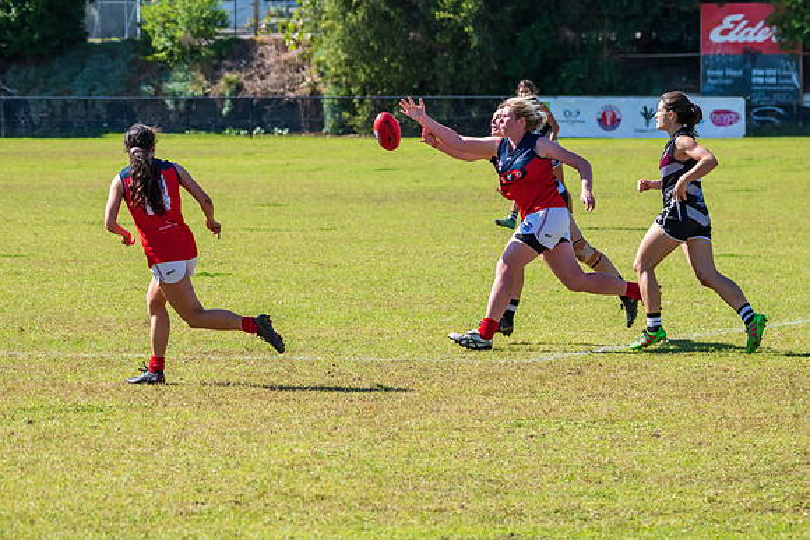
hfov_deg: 8.4
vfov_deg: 5.6
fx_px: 5484
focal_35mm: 244
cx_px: 400
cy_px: 174
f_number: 7.1
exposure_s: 1/2000
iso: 800
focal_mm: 150
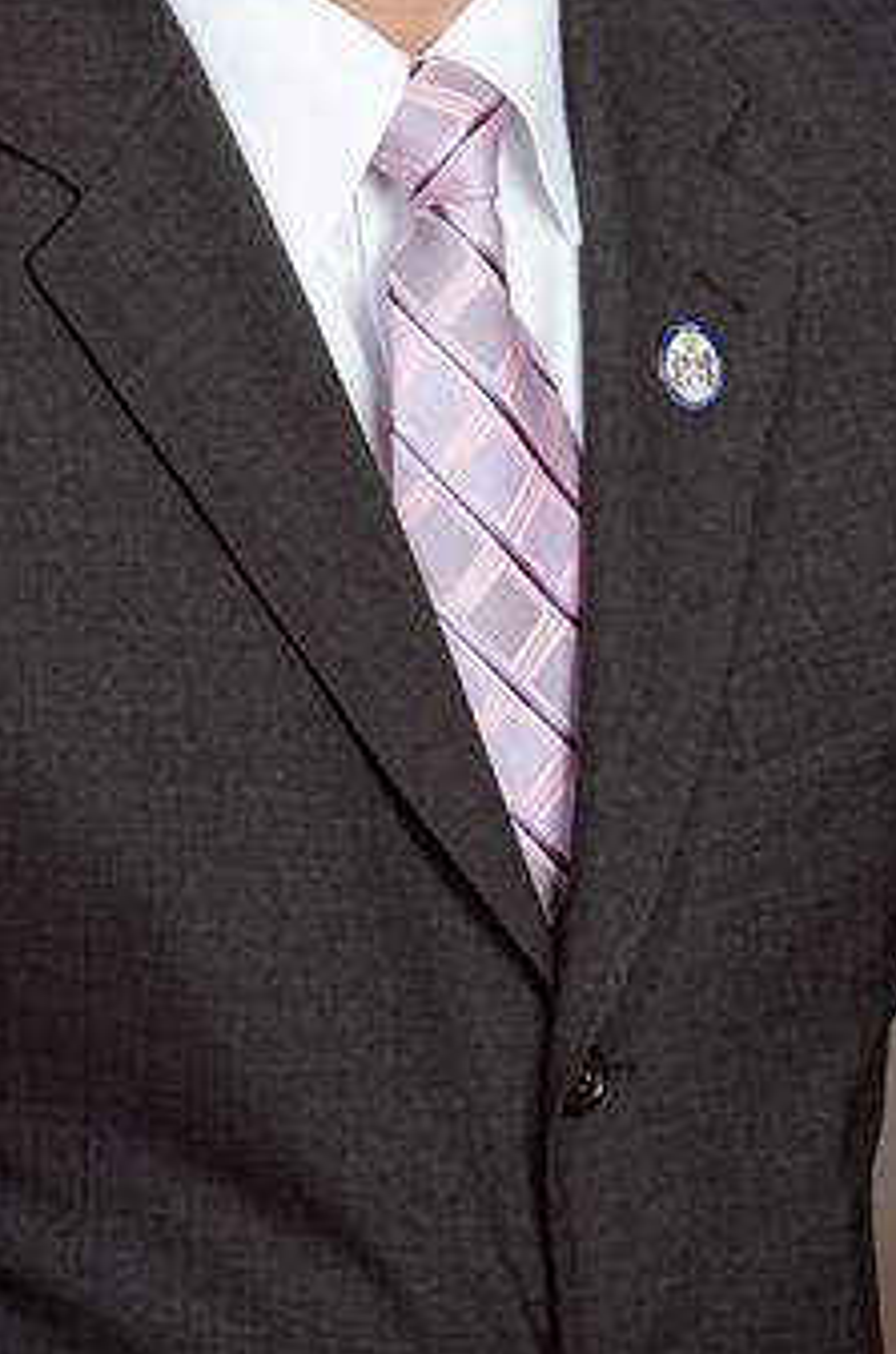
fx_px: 11970
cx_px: 422
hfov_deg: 4.3
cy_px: 149
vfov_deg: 6.5
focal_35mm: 319
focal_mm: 112
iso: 200
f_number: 8
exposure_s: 1/160
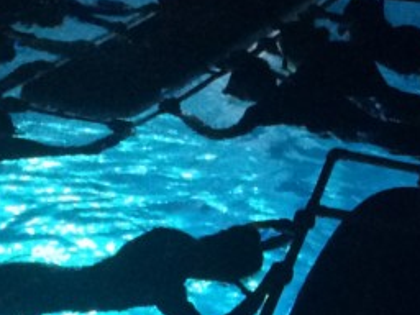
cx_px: 481
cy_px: 484
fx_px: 1650
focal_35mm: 136
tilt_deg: -26.3
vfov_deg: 10.5
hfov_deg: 14.1
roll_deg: -2.8
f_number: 2.2
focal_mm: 4.15
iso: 250
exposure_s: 1/20
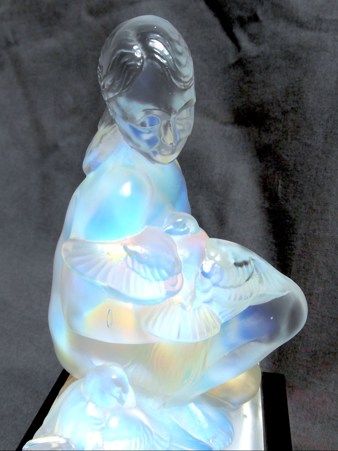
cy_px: 226
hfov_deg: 44.2
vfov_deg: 56.8
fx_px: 417
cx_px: 169
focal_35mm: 32
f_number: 5.6
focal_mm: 5.3
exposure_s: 1/500
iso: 80
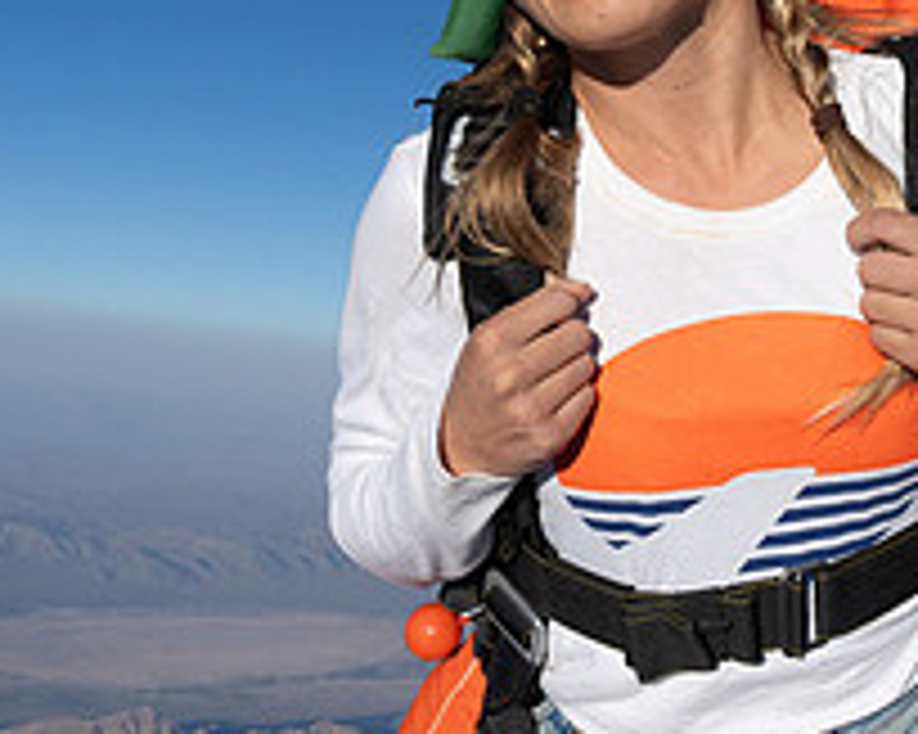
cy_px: 101
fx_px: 1738
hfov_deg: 27.8
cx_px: 918
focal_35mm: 64
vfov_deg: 23.3
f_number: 11
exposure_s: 1/2000
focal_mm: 24
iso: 800
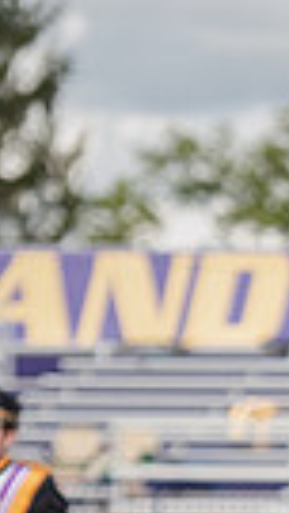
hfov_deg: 2.4
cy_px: 549
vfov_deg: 4.3
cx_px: 806
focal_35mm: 503
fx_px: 6848
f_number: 3.5
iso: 160
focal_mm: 112
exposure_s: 1/1250
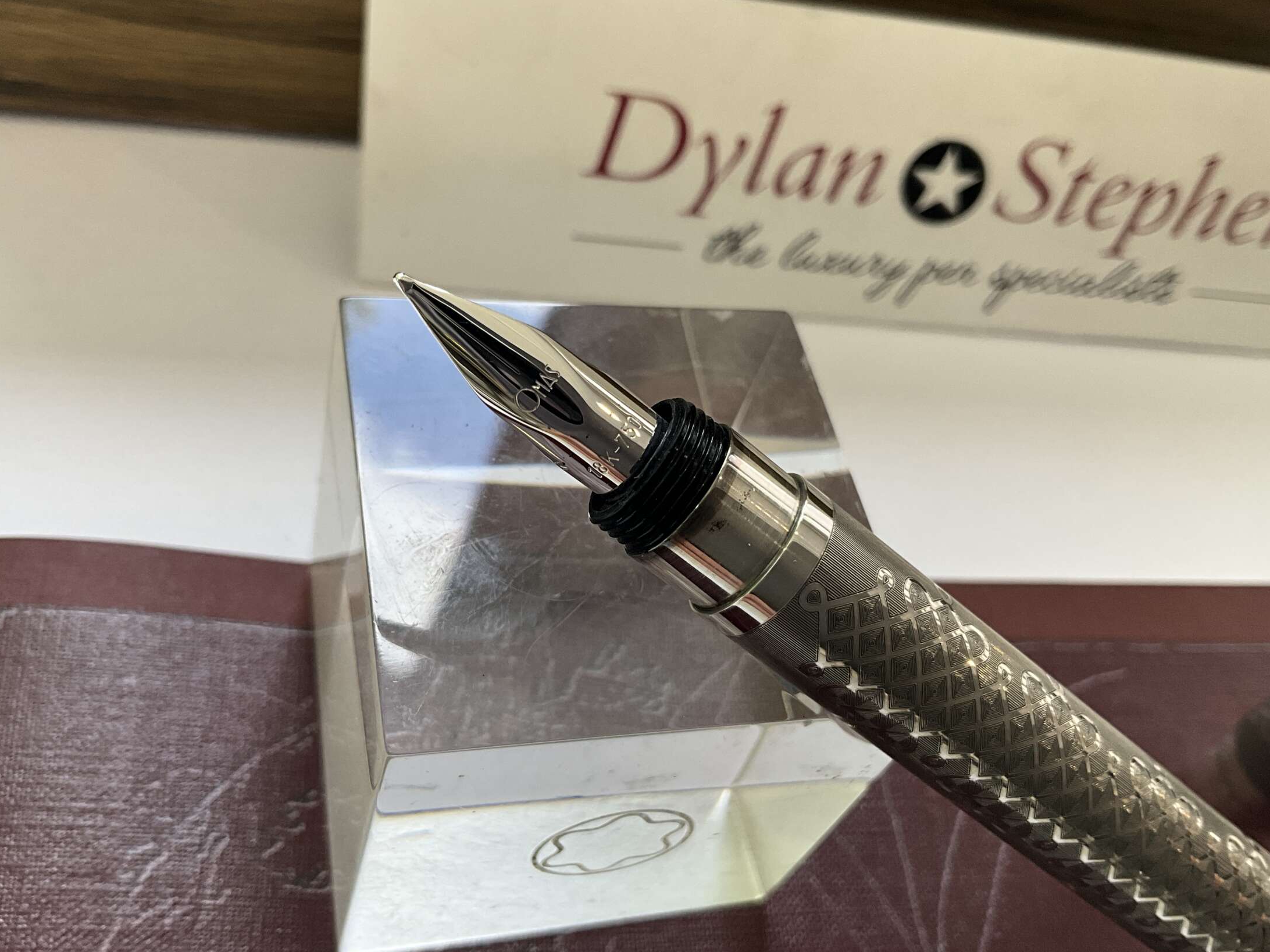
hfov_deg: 53.9
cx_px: 657
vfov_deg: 41.8
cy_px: 473
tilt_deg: -52.6
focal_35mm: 34
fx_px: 1247
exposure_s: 1/100
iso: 50
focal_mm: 3
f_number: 1.8
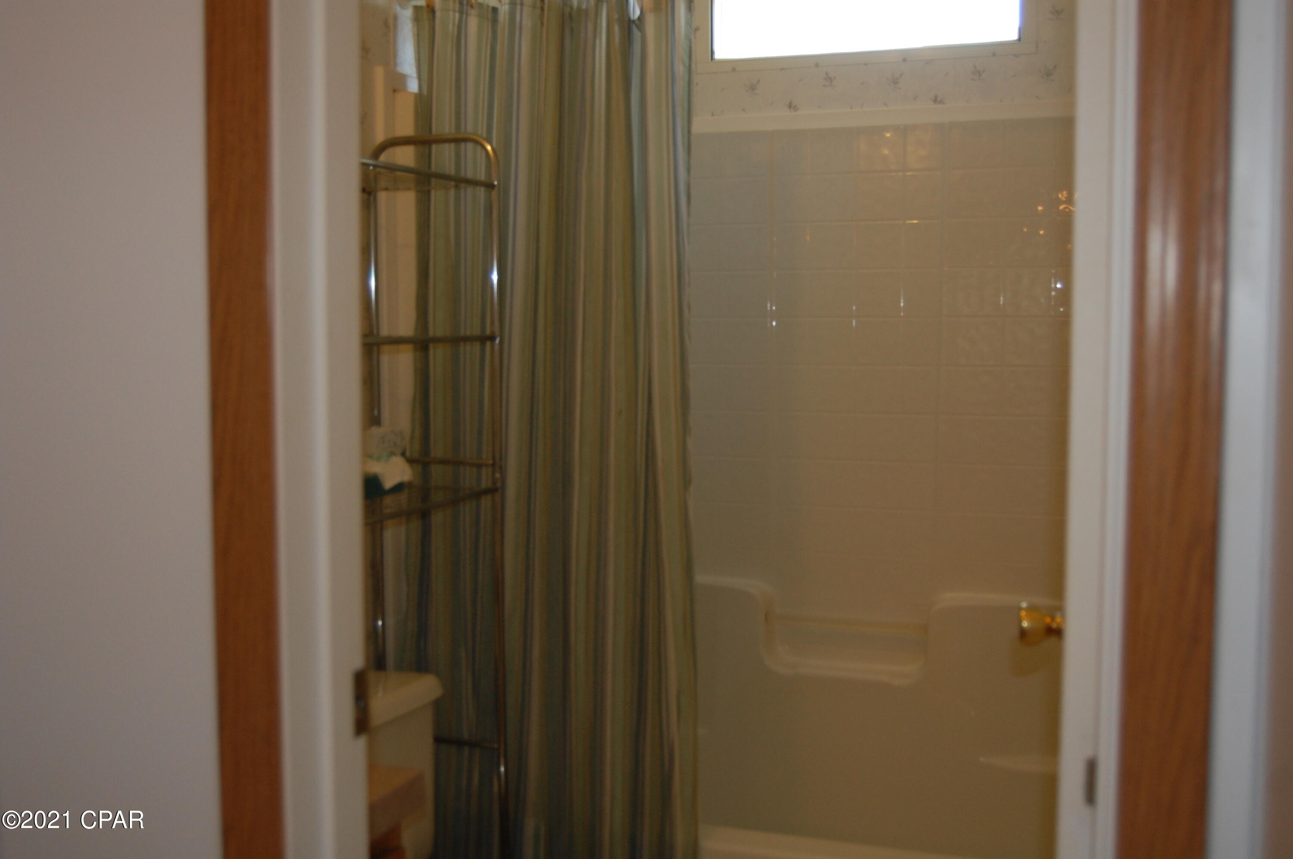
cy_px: 430
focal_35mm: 39
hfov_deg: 49.6
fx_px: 1399
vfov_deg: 34.1
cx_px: 646
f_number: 4
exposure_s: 1/60
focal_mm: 26
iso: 400
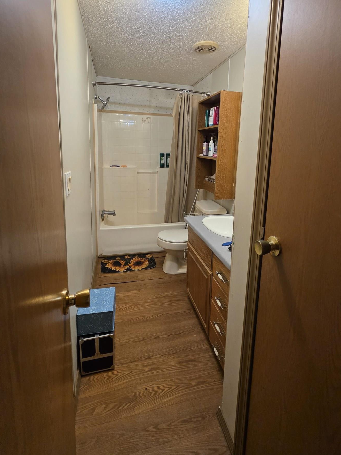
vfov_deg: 90.0
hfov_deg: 74.7
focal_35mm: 17
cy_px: 184
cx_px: 180
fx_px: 223
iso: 250
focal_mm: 2.2
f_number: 1.9
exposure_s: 1/120
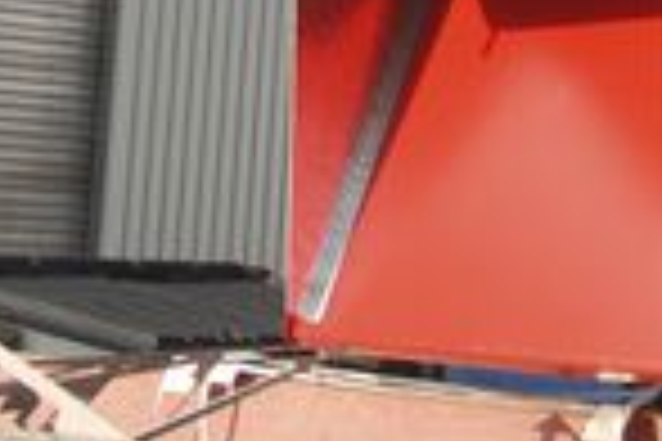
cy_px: -243
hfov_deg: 20.0
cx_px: 423
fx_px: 1876
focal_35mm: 102
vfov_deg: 12.7
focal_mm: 20
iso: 100
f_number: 5
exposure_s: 1/100
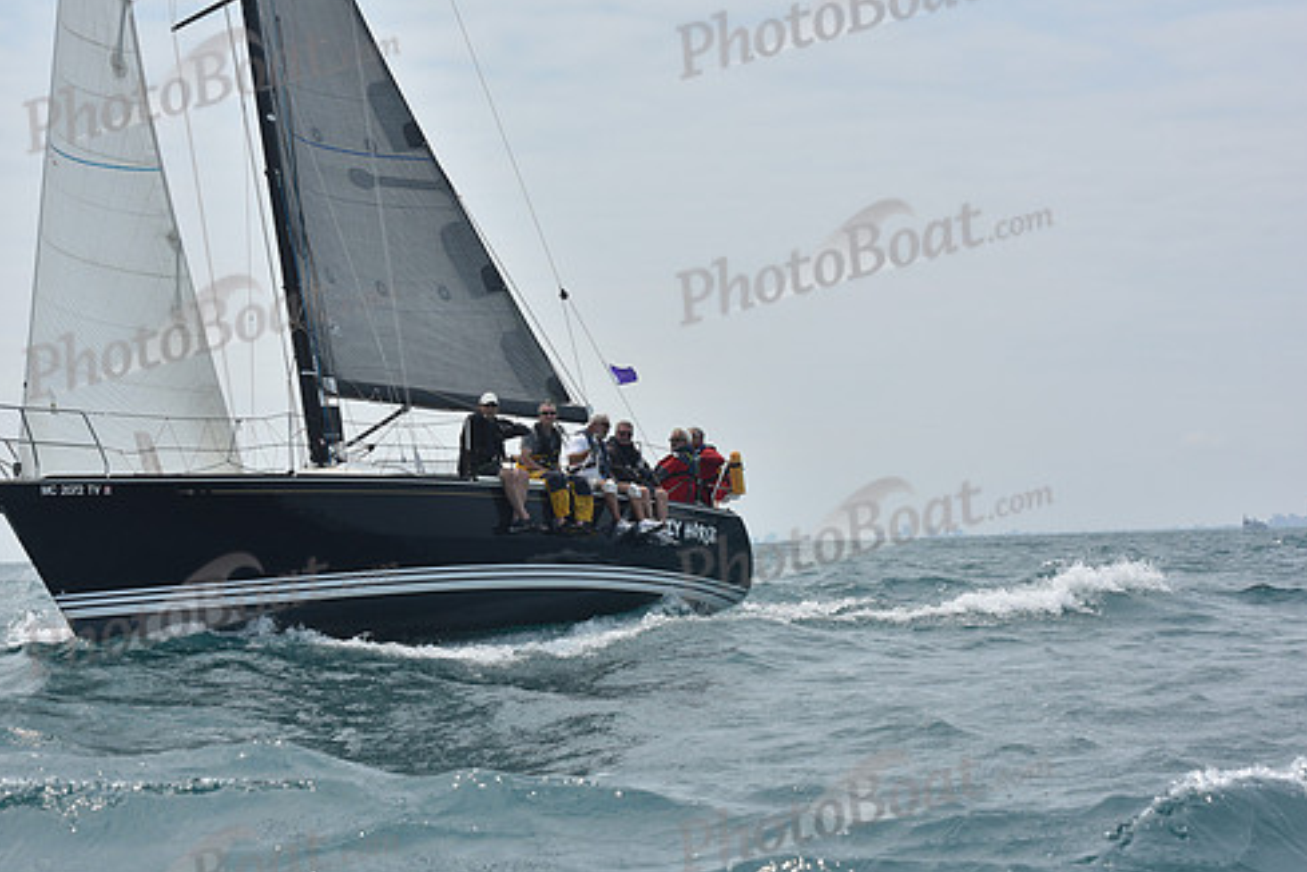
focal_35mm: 83
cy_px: 432
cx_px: 540
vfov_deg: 16.5
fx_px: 3013
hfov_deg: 24.4
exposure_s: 1/800
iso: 250
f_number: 11
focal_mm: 70
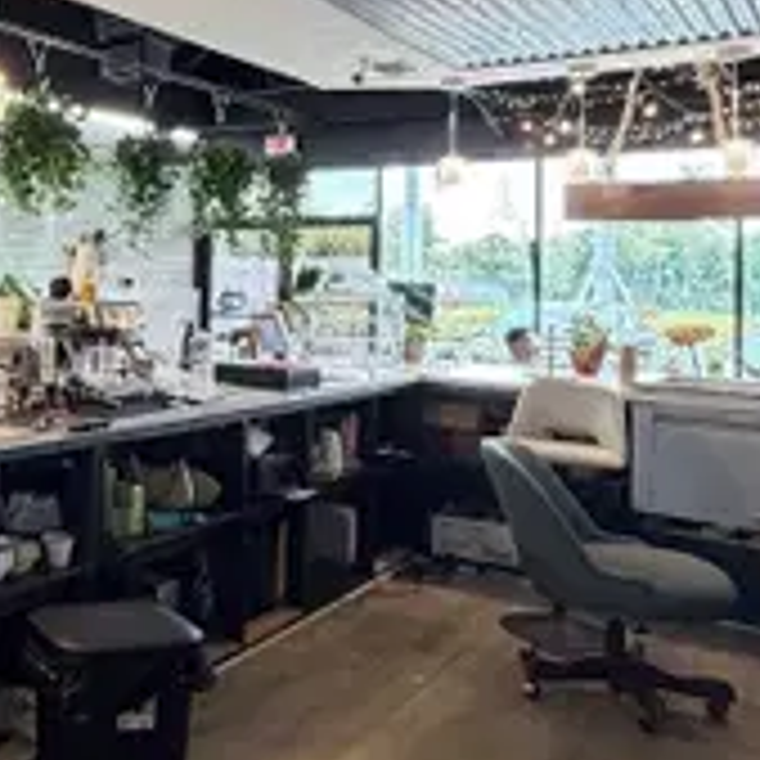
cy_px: 250
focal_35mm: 39
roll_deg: -1.7
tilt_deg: +1.4
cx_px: -63
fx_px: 969
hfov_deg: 36.6
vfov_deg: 42.2
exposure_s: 1/60
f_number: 2.2
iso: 250
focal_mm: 2.22
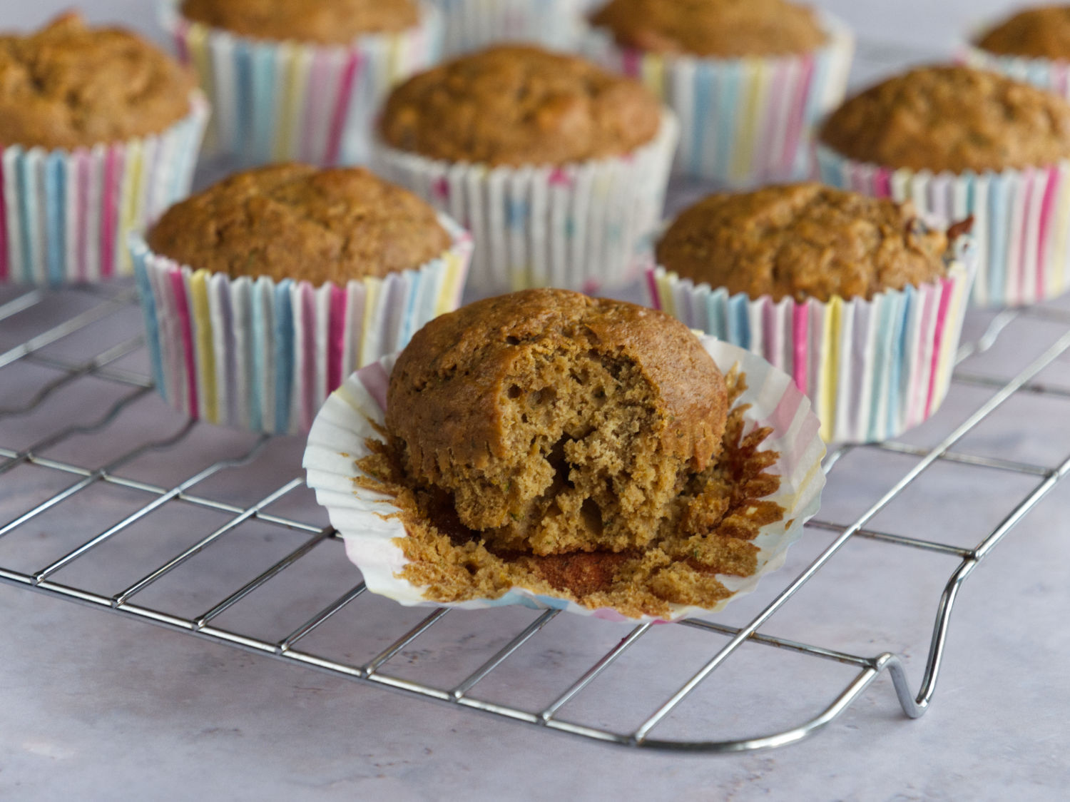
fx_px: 3708
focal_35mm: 120
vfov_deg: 12.3
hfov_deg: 16.4
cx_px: 535
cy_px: 401
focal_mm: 60
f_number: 4
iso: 1000
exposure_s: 1/125
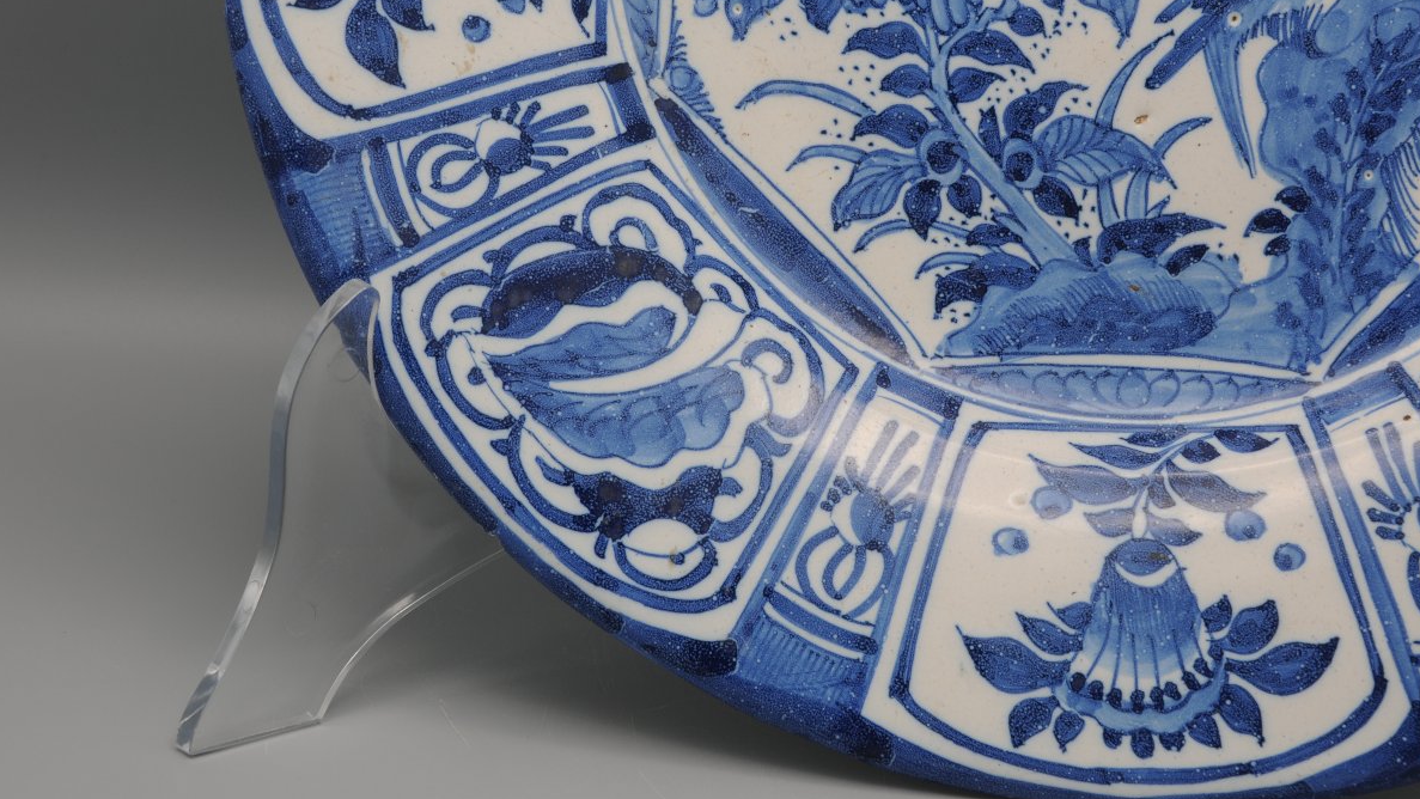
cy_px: 351
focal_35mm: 92
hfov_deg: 23.2
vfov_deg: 13.2
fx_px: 3464
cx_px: 713
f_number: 13
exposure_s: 1/13
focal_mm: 58
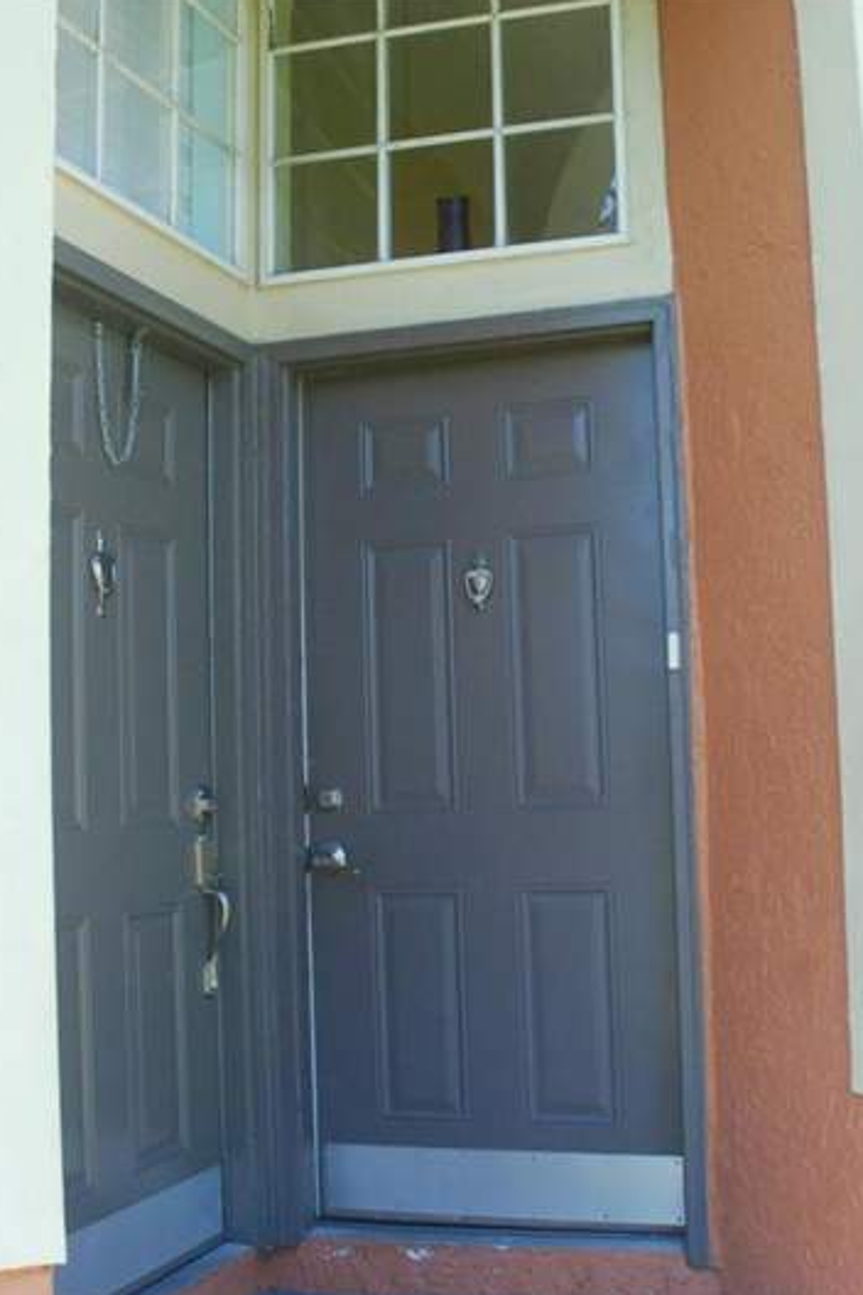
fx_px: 1474
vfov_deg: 47.4
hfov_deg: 32.2
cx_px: 610
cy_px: 648
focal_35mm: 41
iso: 800
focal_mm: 18
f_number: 9
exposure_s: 1/125
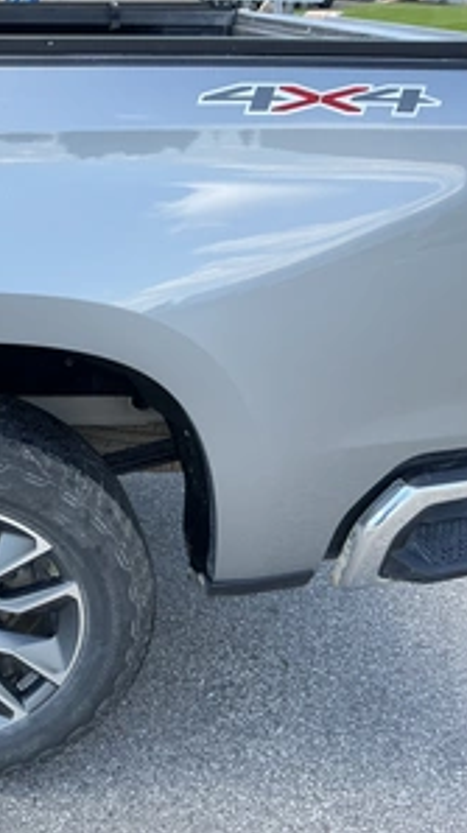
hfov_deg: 26.2
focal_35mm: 41
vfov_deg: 49.4
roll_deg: -1.5
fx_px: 905
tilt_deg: -24.6
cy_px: 416
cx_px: -76
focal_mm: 3
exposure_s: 1/236
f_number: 1.8
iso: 20
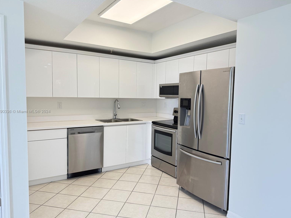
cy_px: 112
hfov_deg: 69.4
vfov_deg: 54.9
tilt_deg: -5.4
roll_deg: +0.0
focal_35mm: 25
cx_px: 141
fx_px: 210
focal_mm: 6.76
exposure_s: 1/204
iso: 200
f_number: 1.78
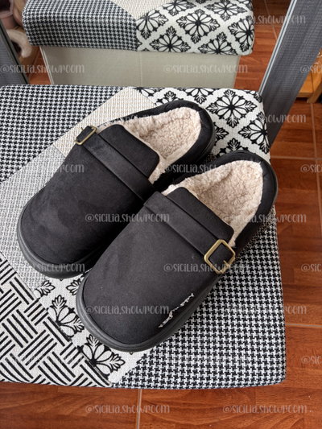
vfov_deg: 67.3
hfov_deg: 53.1
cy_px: 214
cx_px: 161
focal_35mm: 26
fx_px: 322
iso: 50
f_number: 1.6
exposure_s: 1/122
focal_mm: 5.96
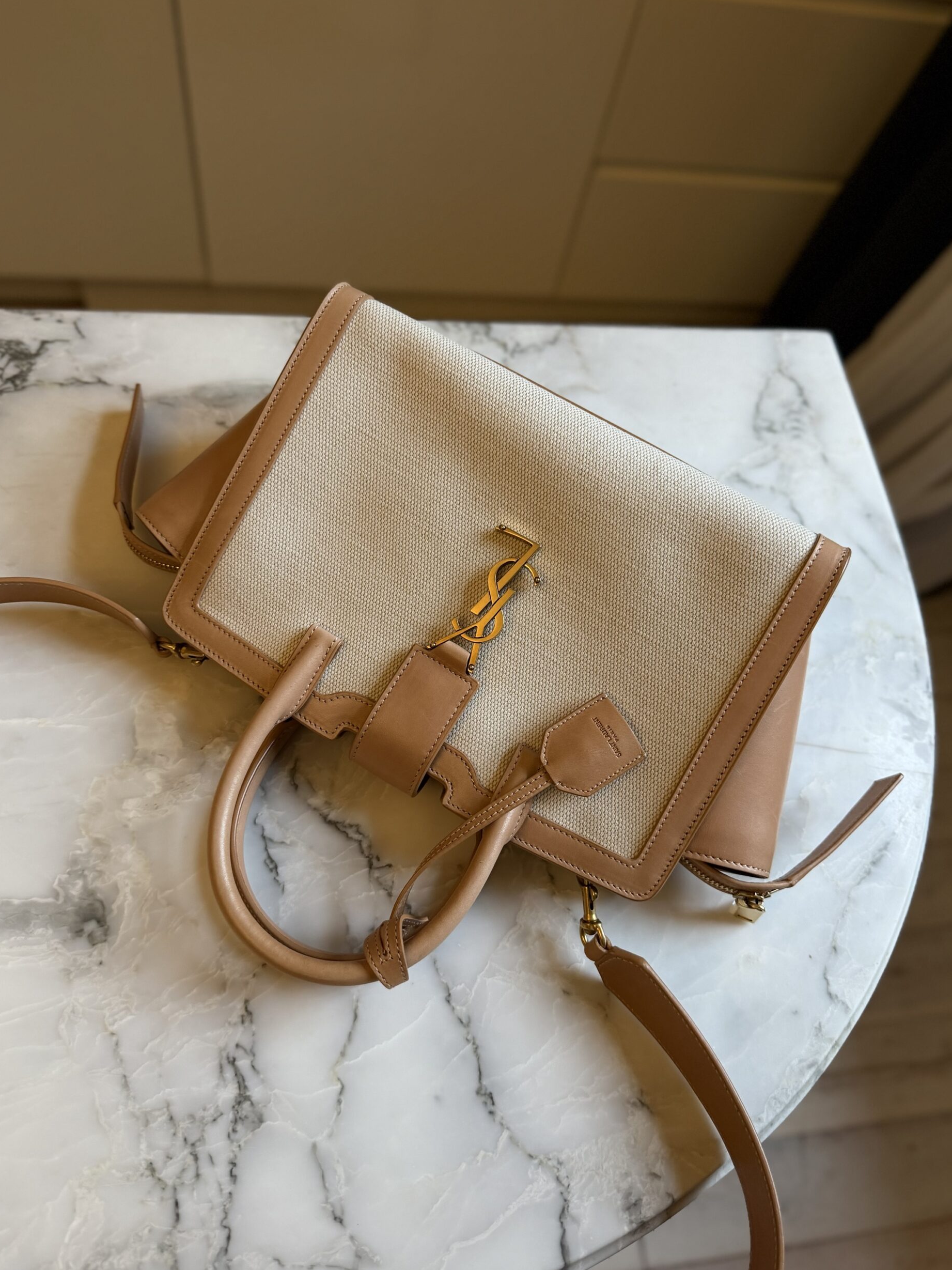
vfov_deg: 69.4
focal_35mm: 25
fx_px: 917
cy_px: 625
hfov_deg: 54.9
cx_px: 485
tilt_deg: -61.8
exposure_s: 1/50
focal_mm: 6.76
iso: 160
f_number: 1.78
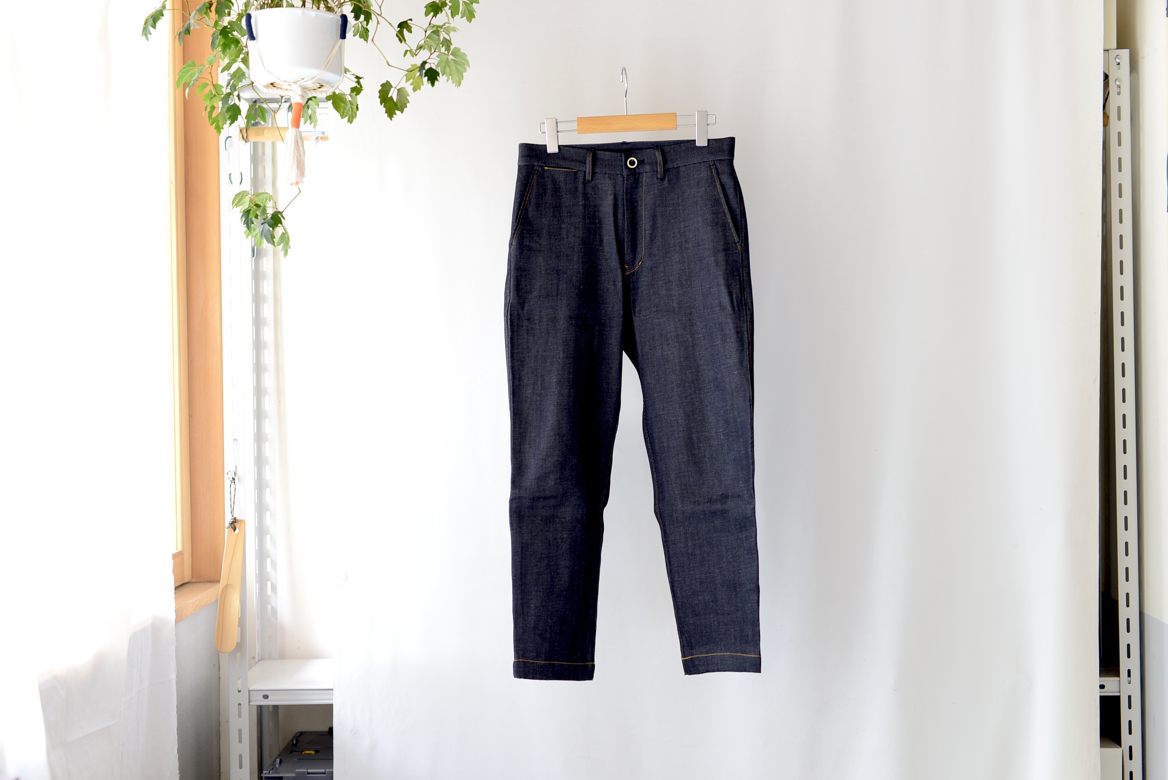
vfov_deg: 27.0
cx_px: 584
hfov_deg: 39.6
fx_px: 1623
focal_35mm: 50
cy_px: 390
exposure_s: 1/20
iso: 400
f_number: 2.8
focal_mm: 50
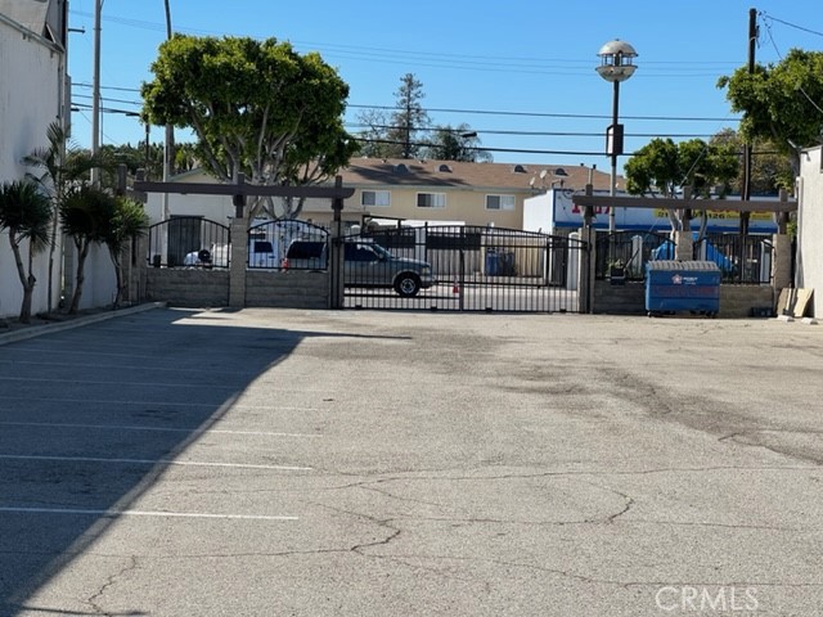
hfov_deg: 25.3
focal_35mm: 77
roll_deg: -1.7
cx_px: 412
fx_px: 1831
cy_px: 308
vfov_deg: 19.1
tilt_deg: -1.9
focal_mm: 9
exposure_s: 1/737
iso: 32
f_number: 2.8
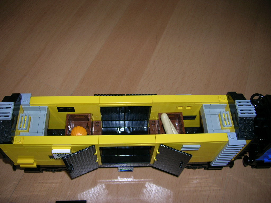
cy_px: 102
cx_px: 136
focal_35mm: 34
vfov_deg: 41.8
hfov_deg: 54.0
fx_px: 266
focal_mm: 5.7
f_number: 2.9
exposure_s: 1/60.1
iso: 50
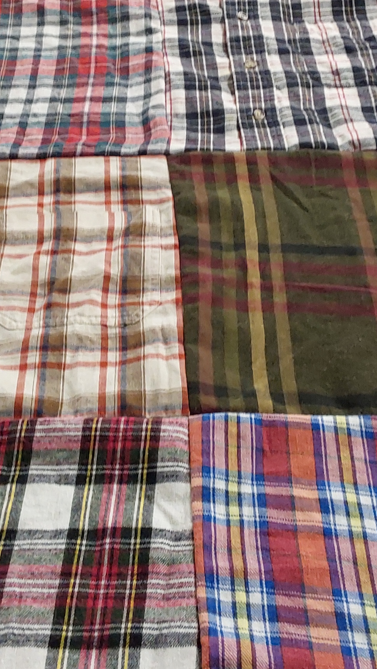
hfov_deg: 20.7
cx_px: 174
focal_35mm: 58
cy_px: 244
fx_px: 1031
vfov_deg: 35.8
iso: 160
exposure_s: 1/60
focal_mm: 2.91
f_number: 1.9
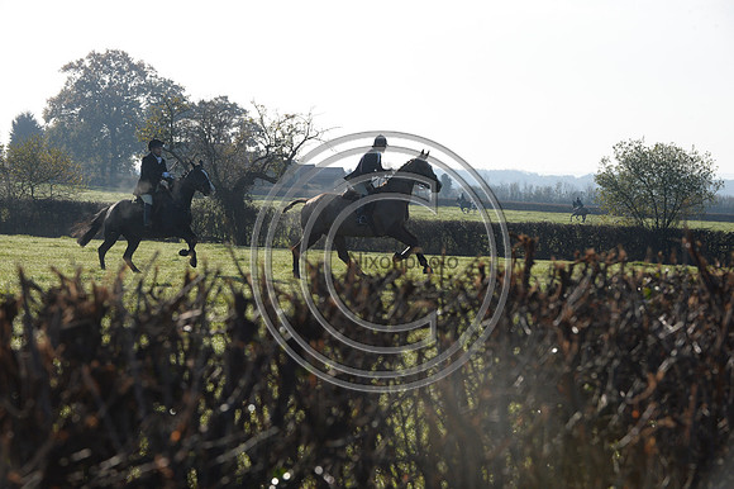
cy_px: 244
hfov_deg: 17.1
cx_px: 367
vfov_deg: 11.4
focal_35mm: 120
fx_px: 2445
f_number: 10
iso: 1000
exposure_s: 1/1250
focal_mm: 120
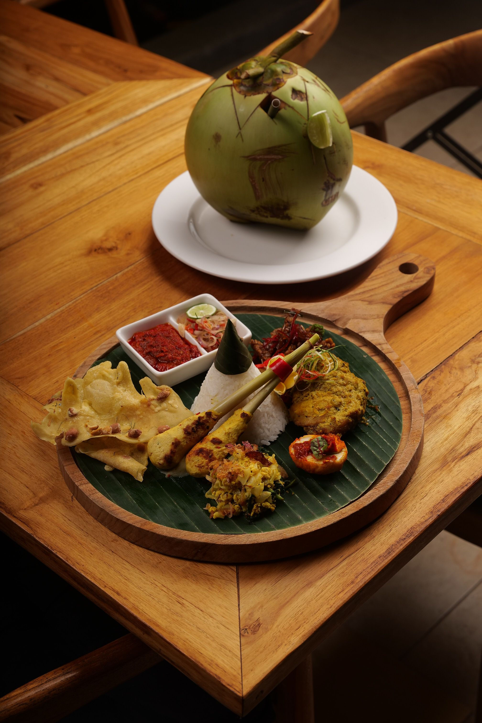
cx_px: 241
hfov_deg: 22.6
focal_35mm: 60
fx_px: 1205
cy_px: 362
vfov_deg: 33.4
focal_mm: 60
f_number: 8
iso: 250
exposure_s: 1/200
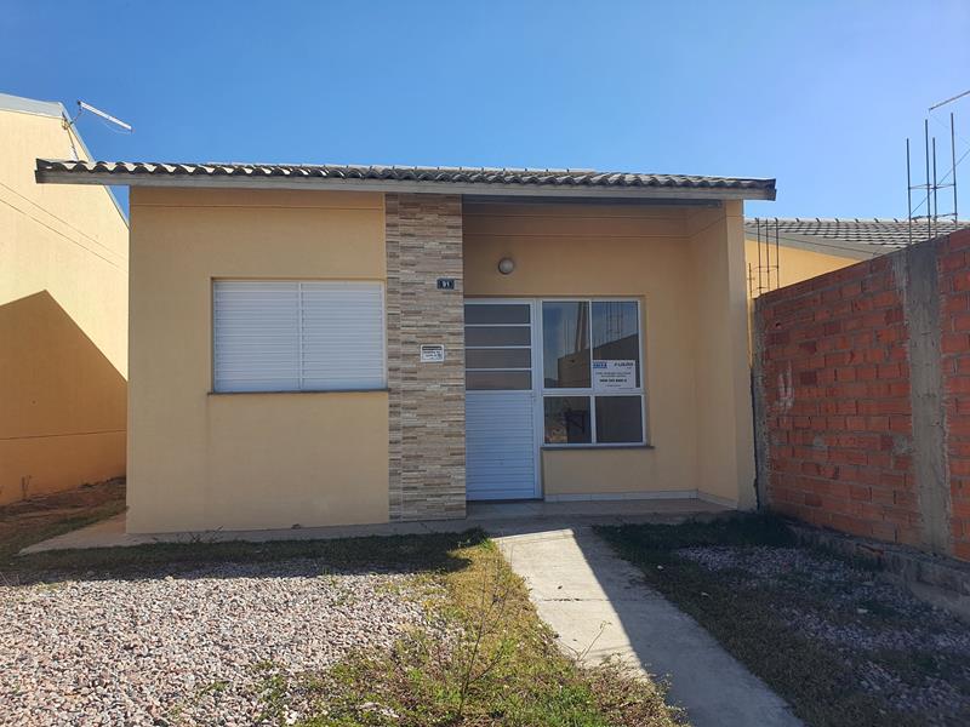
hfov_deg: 67.3
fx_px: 729
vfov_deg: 53.1
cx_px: 485
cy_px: 364
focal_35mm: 26
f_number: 2.4
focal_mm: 4.3
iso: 50
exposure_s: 1/1224
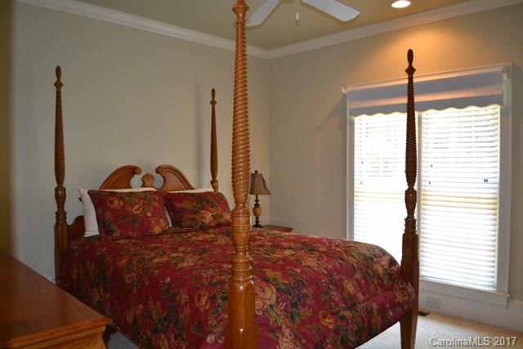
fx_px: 392
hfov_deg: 67.4
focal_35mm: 27
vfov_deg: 48.0
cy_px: 174
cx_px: 262
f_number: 3.5
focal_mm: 18
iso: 720
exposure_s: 1/60
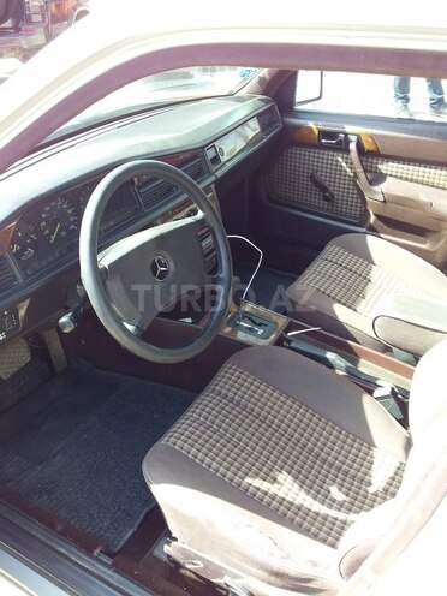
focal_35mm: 31
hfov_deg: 45.4
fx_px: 534
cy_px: 298
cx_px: 224
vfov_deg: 58.4
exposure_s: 1/100
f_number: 2.2
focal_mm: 3.3
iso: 64
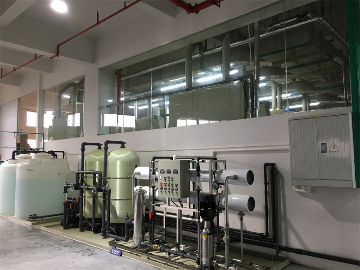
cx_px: 180
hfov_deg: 61.7
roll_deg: +1.2
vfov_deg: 48.2
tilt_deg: +6.8
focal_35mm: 29
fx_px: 302
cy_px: 135
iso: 100
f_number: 2.2
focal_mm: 4.15
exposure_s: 1/33
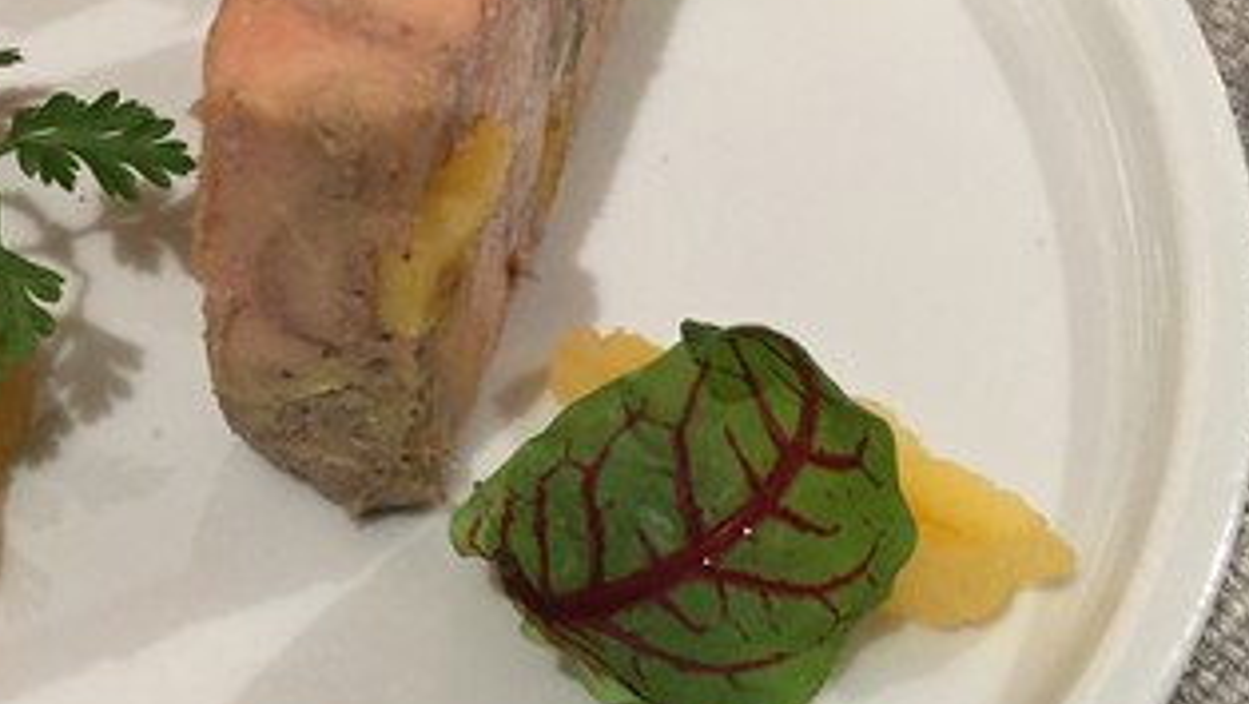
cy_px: 263
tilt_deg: -45.4
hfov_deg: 24.0
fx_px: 2717
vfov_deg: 14.7
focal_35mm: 82
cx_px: -159
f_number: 2.2
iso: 200
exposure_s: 1/33
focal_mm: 4.15
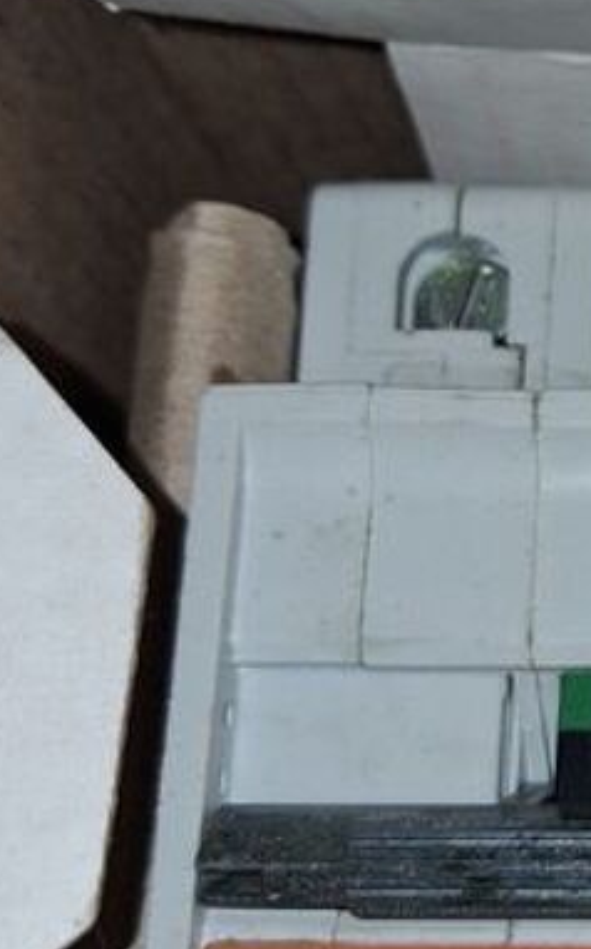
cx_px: 1105
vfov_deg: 20.8
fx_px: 2583
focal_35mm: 100
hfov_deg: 11.9
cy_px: 506
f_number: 1.8
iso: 20
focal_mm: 4
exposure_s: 1/108
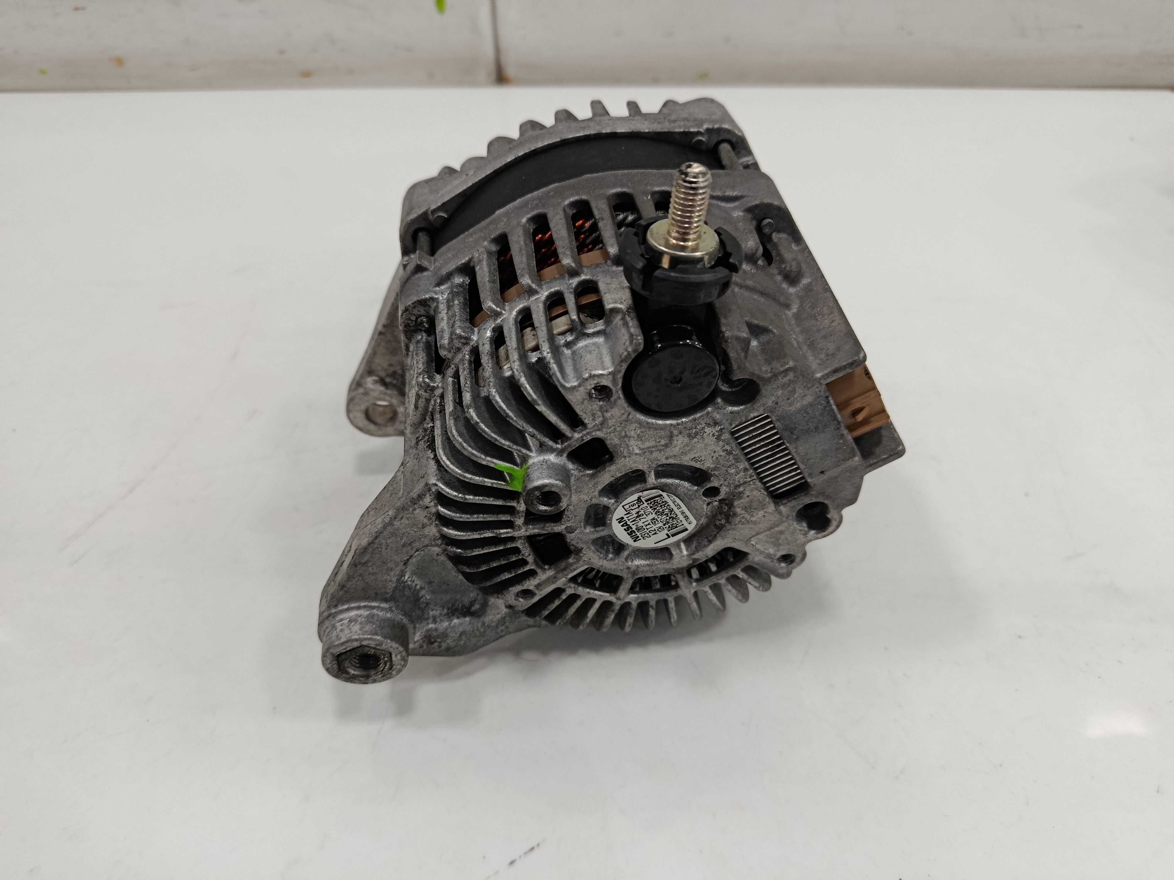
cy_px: 440
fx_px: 814
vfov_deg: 56.8
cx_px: 587
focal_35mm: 24
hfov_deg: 71.6
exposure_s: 1/100
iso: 942
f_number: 1.7
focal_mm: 5.24
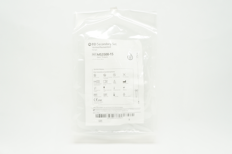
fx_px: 212
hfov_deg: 57.3
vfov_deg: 39.9
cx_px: 116
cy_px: 77
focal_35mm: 33
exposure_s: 1/30
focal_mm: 22
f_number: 8
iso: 400
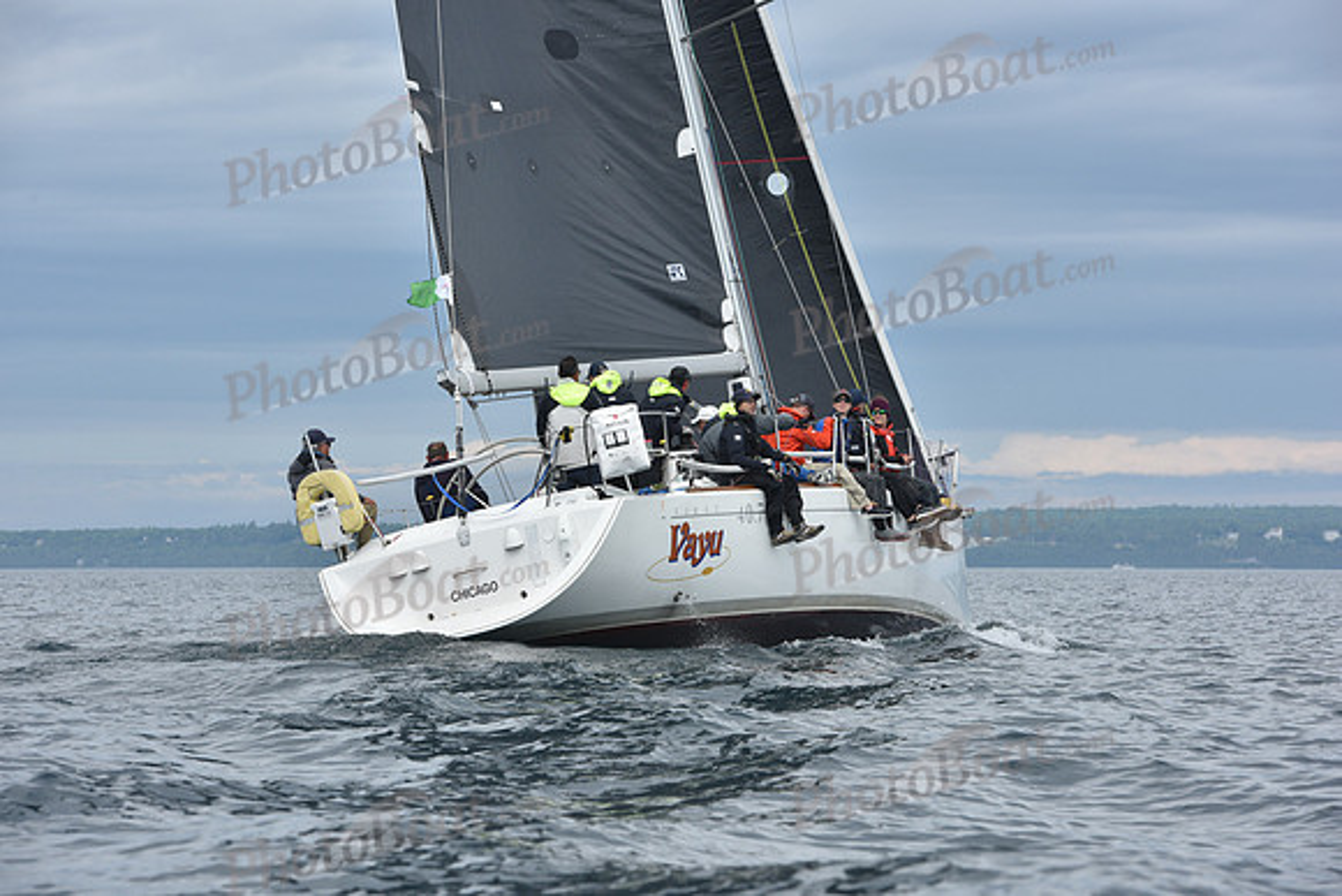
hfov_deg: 14.2
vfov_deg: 9.5
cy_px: 448
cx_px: 671
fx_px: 5406
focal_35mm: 145
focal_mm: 145
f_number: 10
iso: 250
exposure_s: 1/800
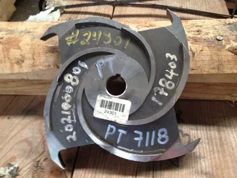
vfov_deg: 40.7
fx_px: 240
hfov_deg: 52.6
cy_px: 89
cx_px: 118
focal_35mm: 35
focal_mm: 4.28
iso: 125
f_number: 2.4
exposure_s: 1/20
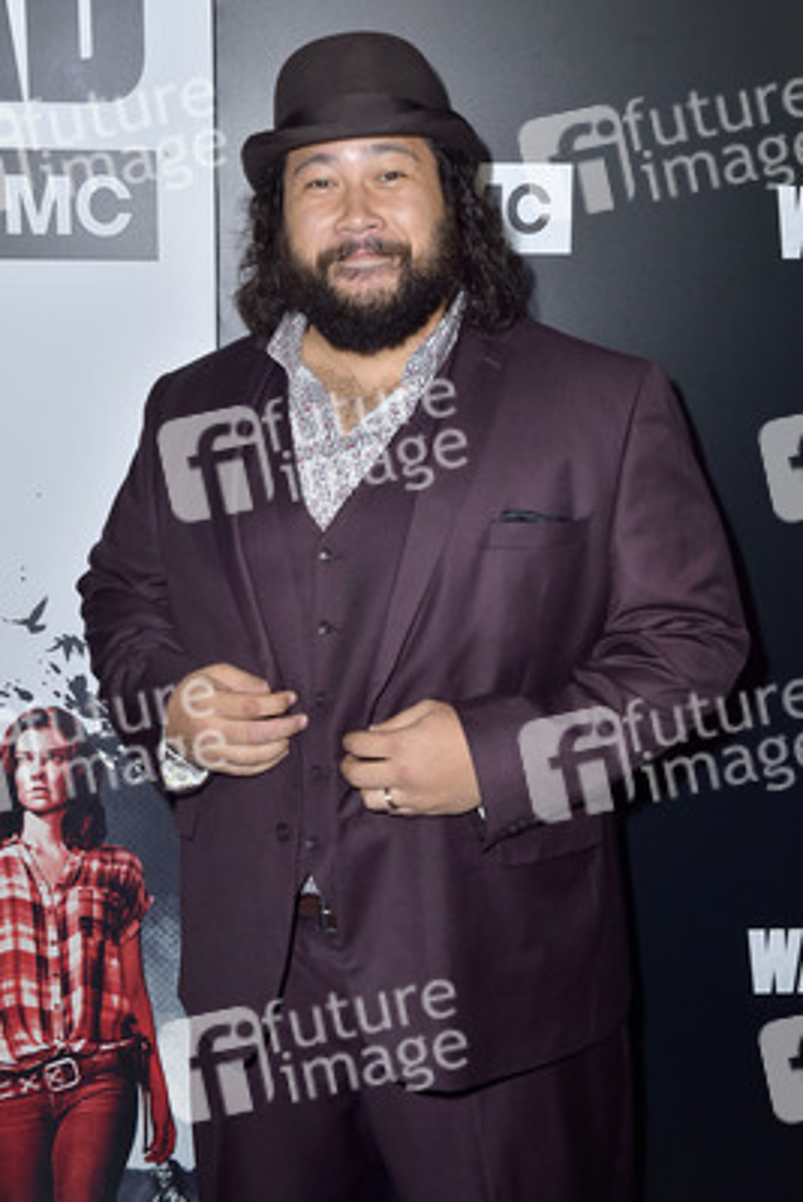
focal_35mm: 45
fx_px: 1504
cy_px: 601
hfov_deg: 29.9
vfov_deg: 43.6
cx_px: 402
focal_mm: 45
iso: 500
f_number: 5.6
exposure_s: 1/250
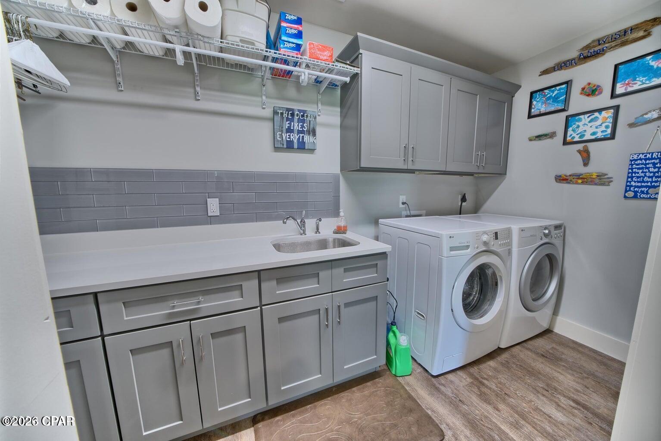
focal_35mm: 12
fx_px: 220
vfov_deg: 90.1
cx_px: 330
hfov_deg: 112.6
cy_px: 220
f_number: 18
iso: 200
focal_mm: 12
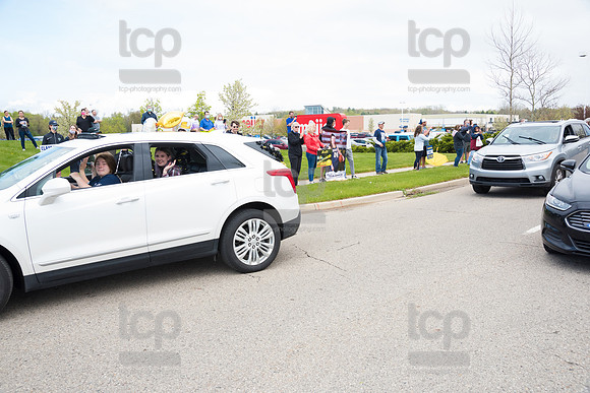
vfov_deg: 41.1
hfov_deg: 58.7
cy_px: 196
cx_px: 295
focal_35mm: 32
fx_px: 525
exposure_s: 1/800
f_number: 7.1
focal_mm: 32
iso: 1250
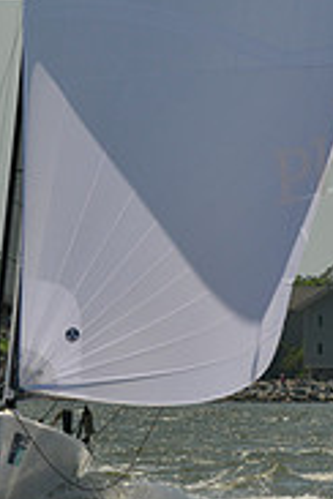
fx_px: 9254
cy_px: -245
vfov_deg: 3.1
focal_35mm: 667
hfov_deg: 2.1
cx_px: 132
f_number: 11
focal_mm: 210
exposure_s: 1/1600
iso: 280
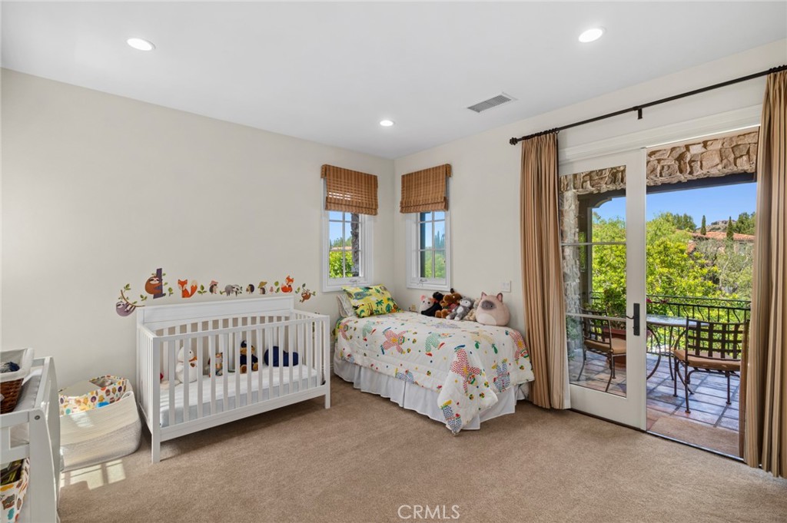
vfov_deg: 73.7
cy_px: 262
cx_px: 394
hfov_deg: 96.8
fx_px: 349
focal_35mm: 16
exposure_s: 1/10
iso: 200
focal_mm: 16
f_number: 9
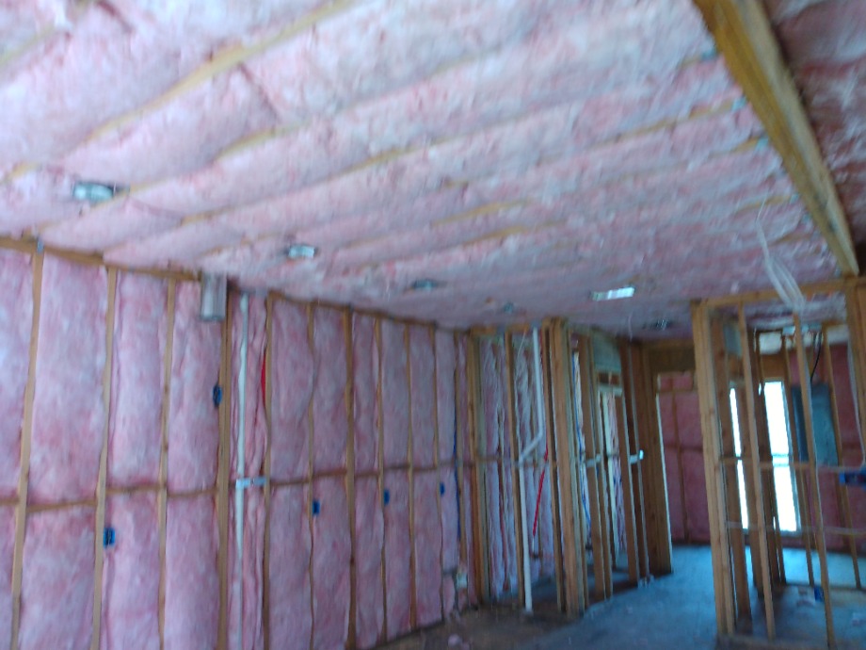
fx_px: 500
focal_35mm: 20
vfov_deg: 66.0
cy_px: 325
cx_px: 433
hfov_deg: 81.7
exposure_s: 1/40
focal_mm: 3.54
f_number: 2
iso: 218
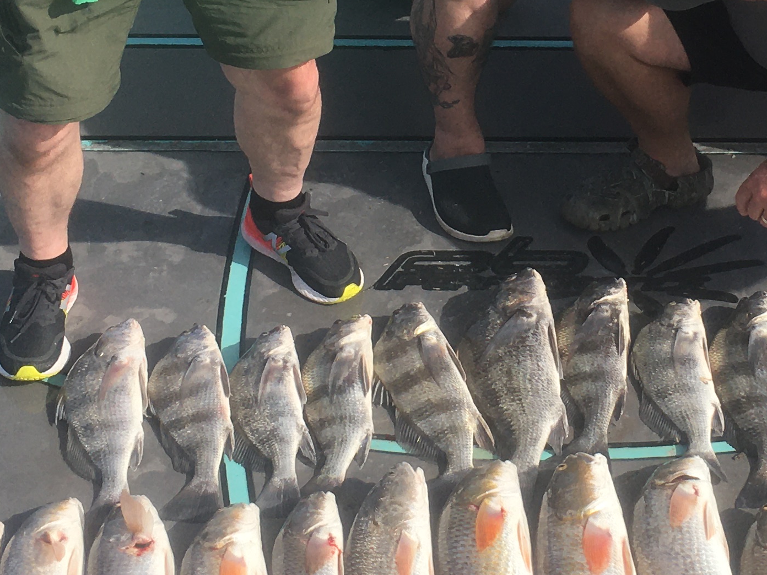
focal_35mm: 84
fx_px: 1861
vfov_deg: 17.3
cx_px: 537
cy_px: 60
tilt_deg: -29.2
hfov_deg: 23.1
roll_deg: -2.4
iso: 25
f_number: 2.2
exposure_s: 1/1148
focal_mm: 4.15
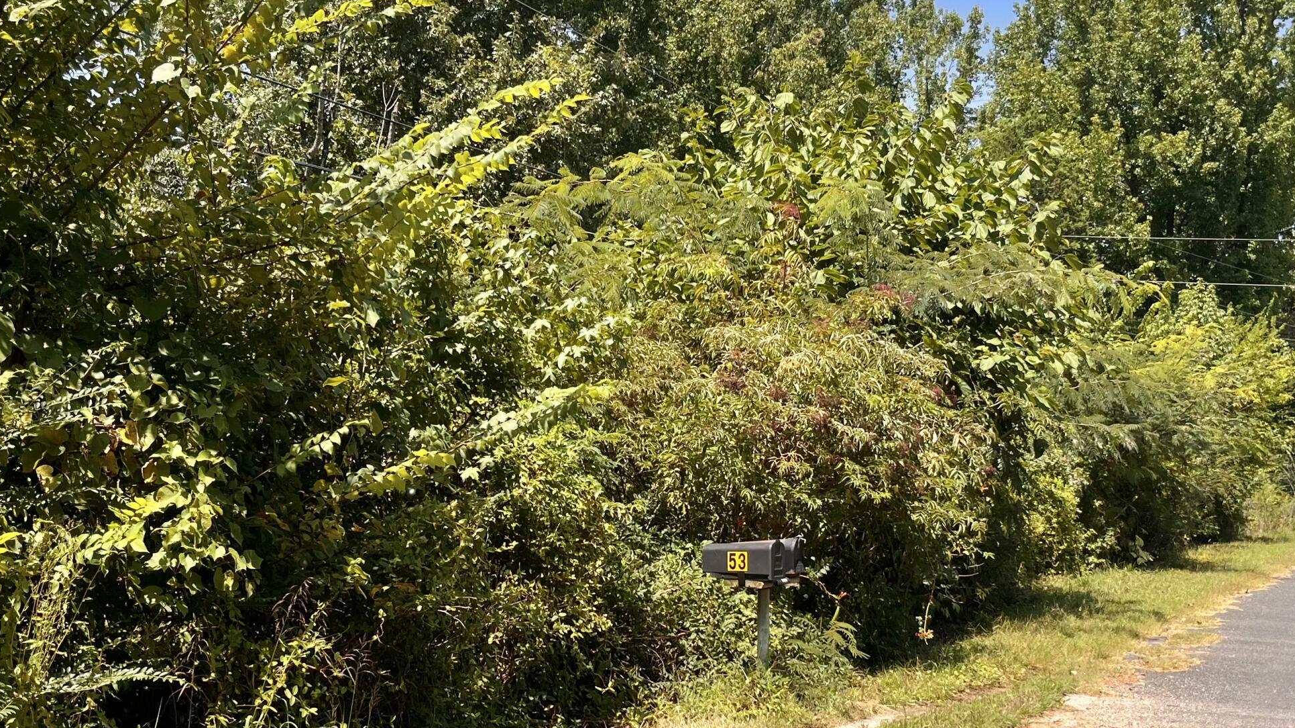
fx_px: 1511
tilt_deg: -0.5
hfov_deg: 46.4
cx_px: 689
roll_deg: -4.1
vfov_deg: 27.0
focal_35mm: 44
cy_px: 442
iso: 50
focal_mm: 5.1
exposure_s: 1/1647
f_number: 1.6
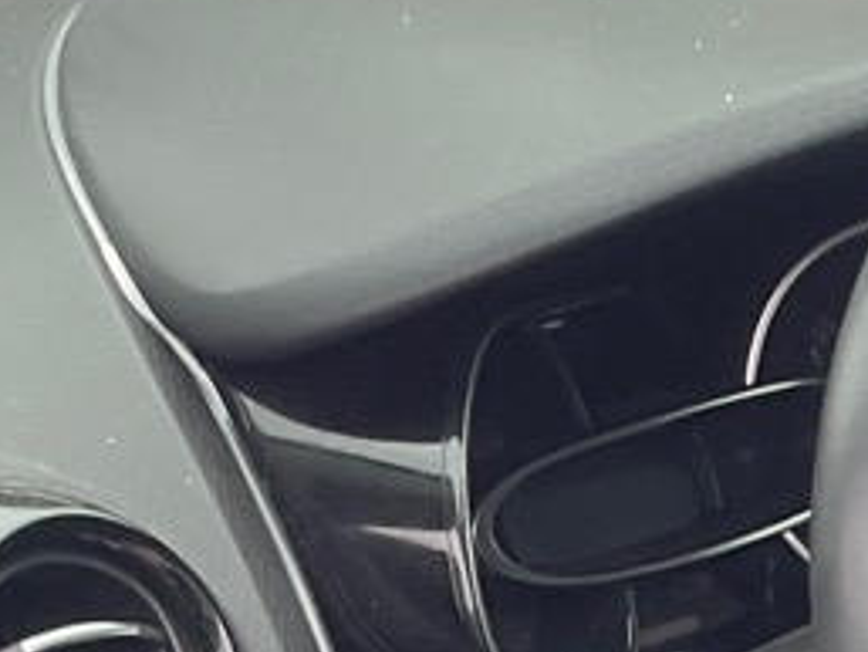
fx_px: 4566
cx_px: 571
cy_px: 1365
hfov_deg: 10.9
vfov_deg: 7.8
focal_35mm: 182
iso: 50
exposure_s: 1/121
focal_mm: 4.2
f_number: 1.6
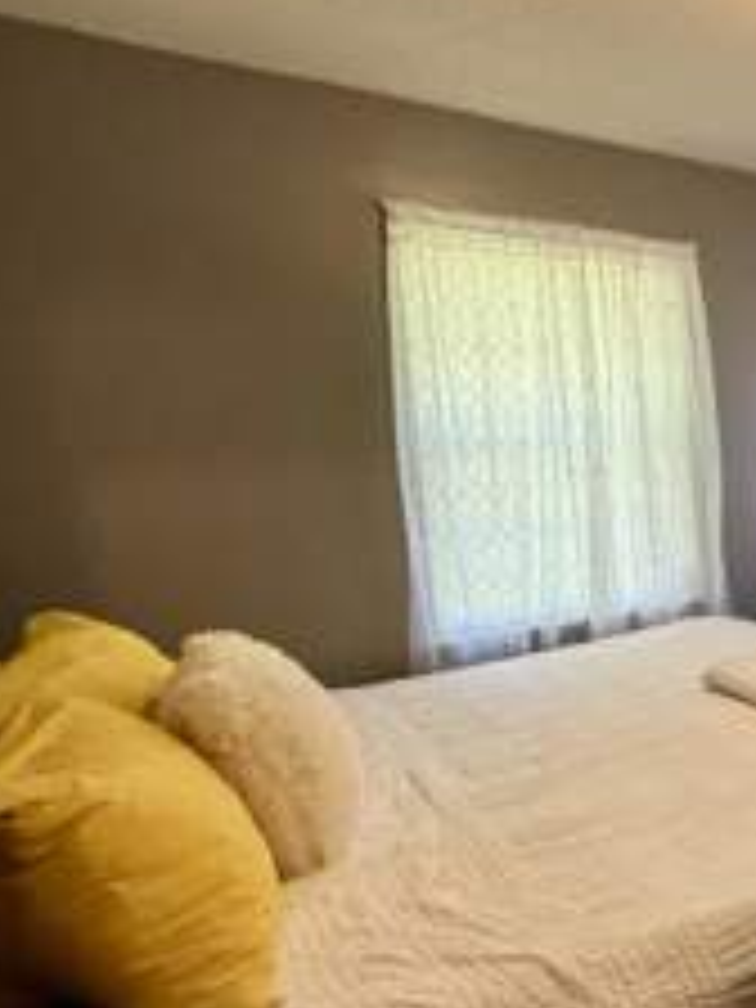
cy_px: 533
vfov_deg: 59.9
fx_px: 874
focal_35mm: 30
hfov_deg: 34.2
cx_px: 972
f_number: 2.2
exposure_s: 1/60
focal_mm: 2.22
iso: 500
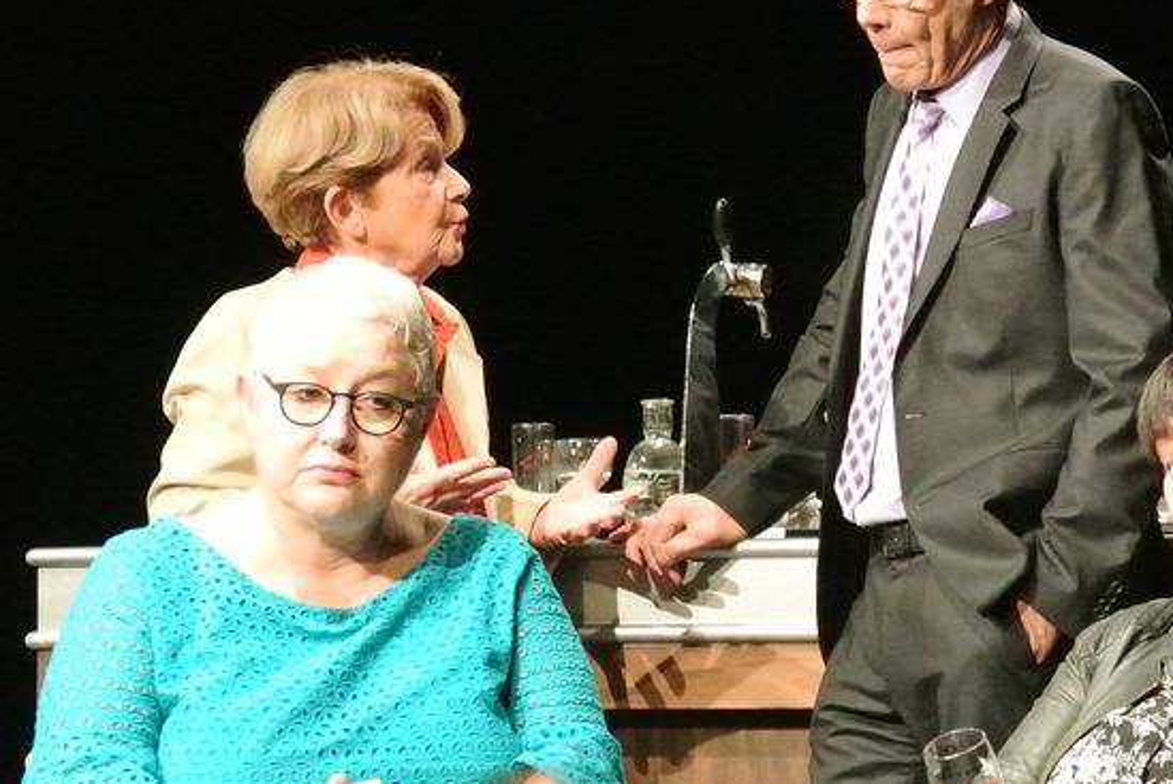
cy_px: 289
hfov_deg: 8.8
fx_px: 7598
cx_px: 615
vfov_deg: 5.9
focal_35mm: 233
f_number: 4.5
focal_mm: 59.4
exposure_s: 1/80
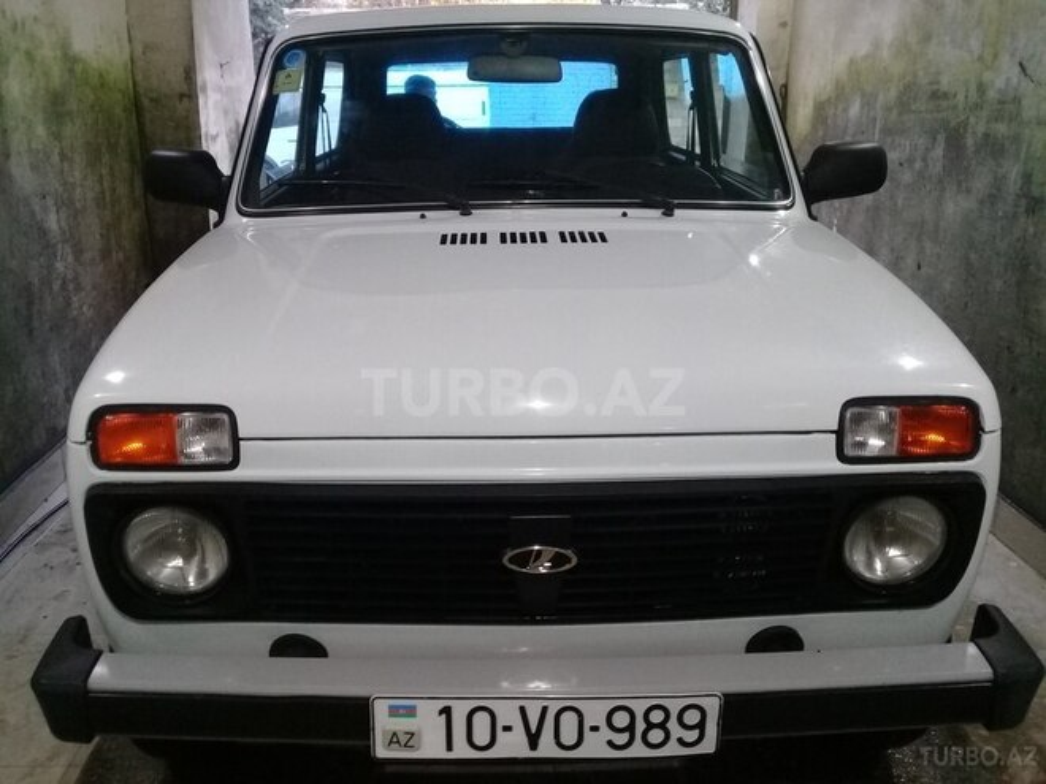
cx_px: 523
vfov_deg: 45.4
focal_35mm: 31
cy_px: 392
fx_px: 937
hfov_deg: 58.4
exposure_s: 1/25
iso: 200
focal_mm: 3.3
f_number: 2.2
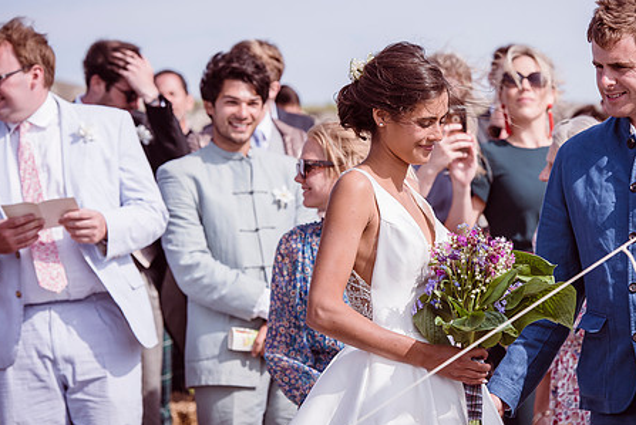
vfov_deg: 7.9
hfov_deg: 11.7
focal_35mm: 175
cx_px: 370
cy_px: 161
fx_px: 3095
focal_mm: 135
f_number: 5.6
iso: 320
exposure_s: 1/1600
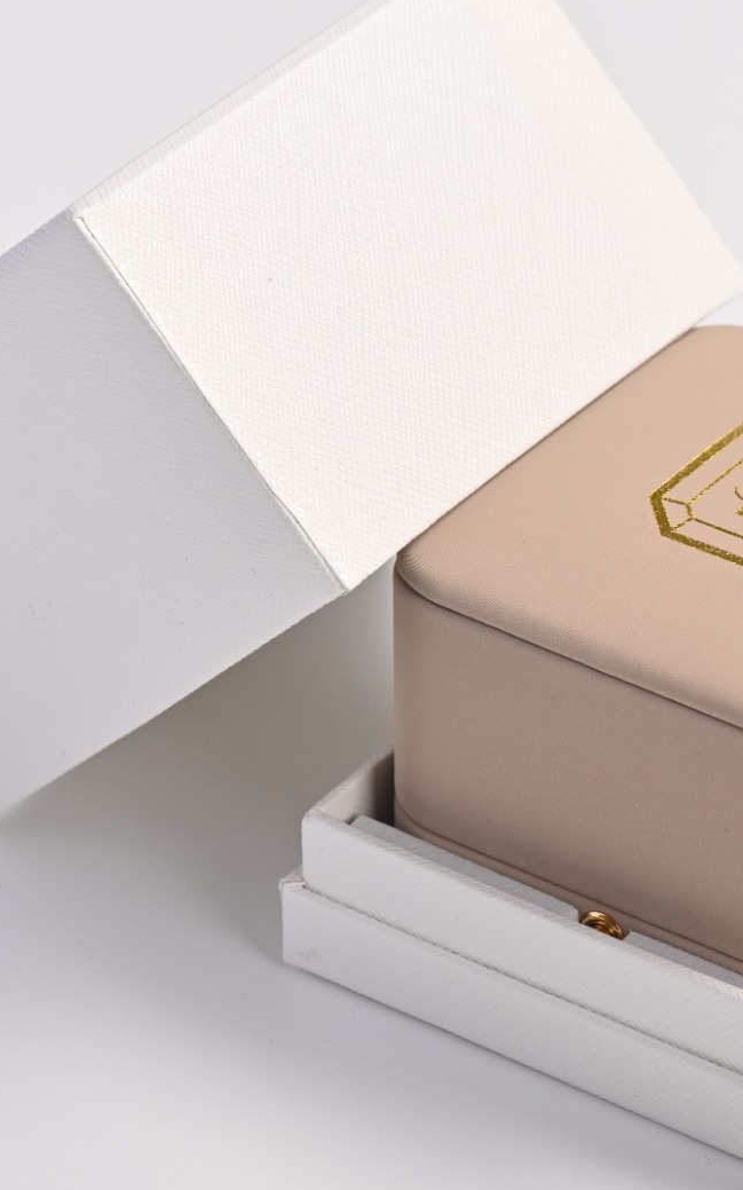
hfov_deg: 6.4
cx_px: 523
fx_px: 6677
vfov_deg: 10.2
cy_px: 611
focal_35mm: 206
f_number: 11
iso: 320
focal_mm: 105
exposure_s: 1/160
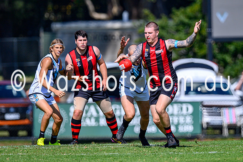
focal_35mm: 952
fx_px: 6426
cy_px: 101
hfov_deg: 2.2
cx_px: 157
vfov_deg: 1.4
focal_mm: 500
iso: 160
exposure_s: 1/2000
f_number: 4
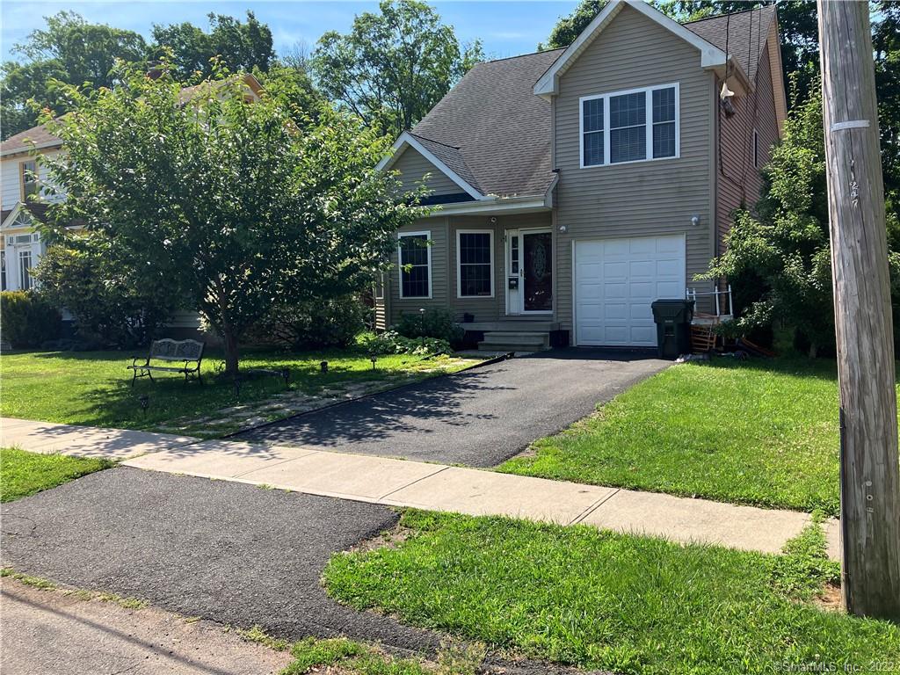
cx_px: 450
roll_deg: +0.5
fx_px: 728
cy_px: 338
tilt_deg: -4.0
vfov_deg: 49.7
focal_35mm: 28
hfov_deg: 63.4
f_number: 1.8
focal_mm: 3.99
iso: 32
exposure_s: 1/960
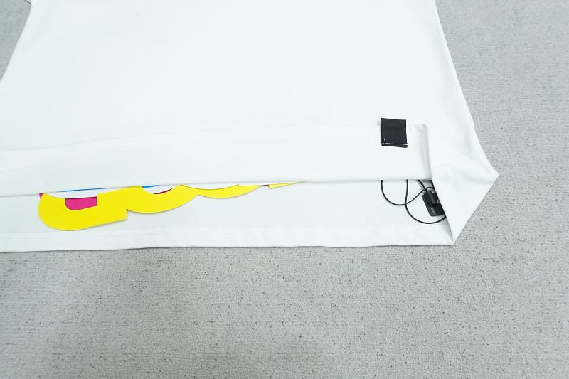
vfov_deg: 53.1
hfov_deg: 73.8
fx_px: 379
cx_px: 284
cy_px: 190
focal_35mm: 24
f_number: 8
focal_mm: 16
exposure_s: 1/160
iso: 1000
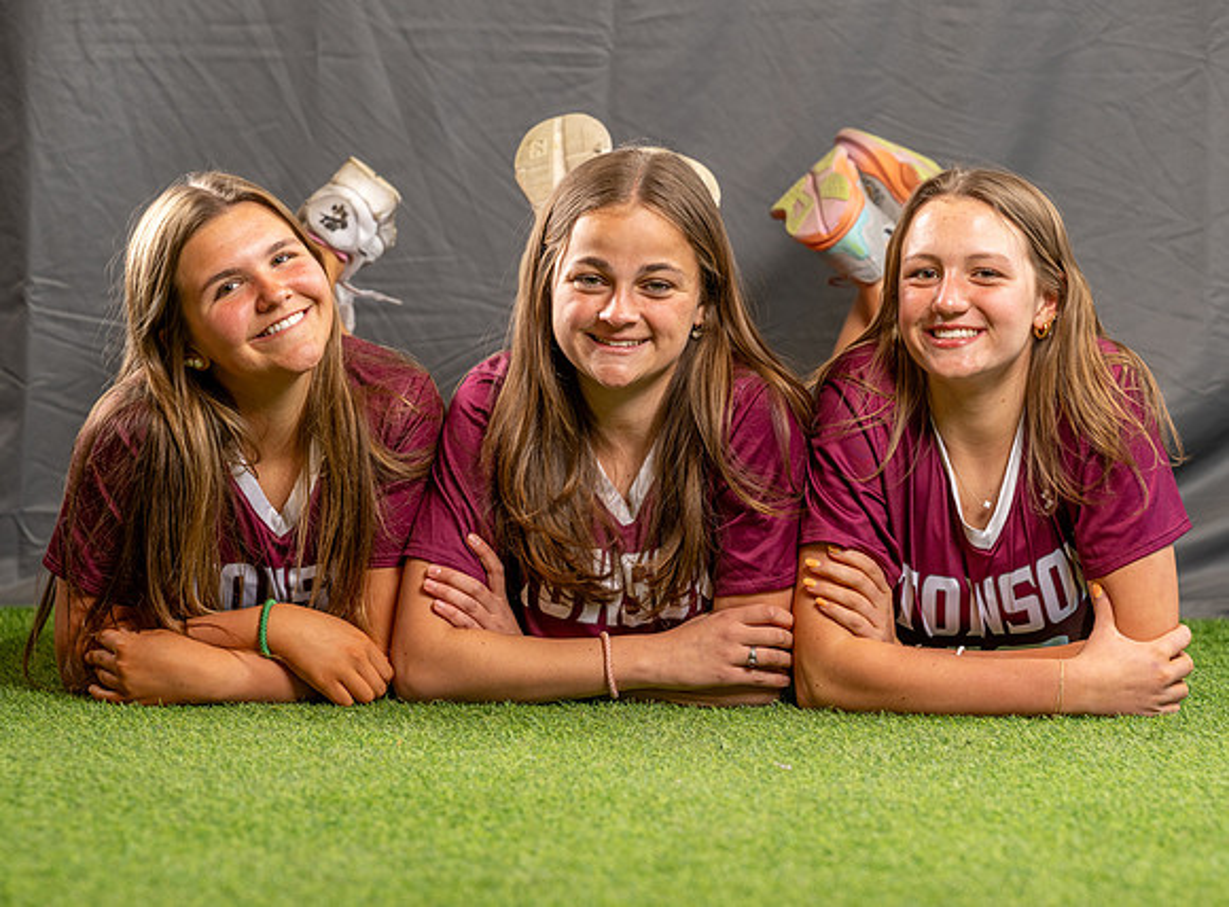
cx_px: 637
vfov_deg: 8.8
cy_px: 522
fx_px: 5905
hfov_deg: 11.9
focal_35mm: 167
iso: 250
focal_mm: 135
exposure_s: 1/200
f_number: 4.5
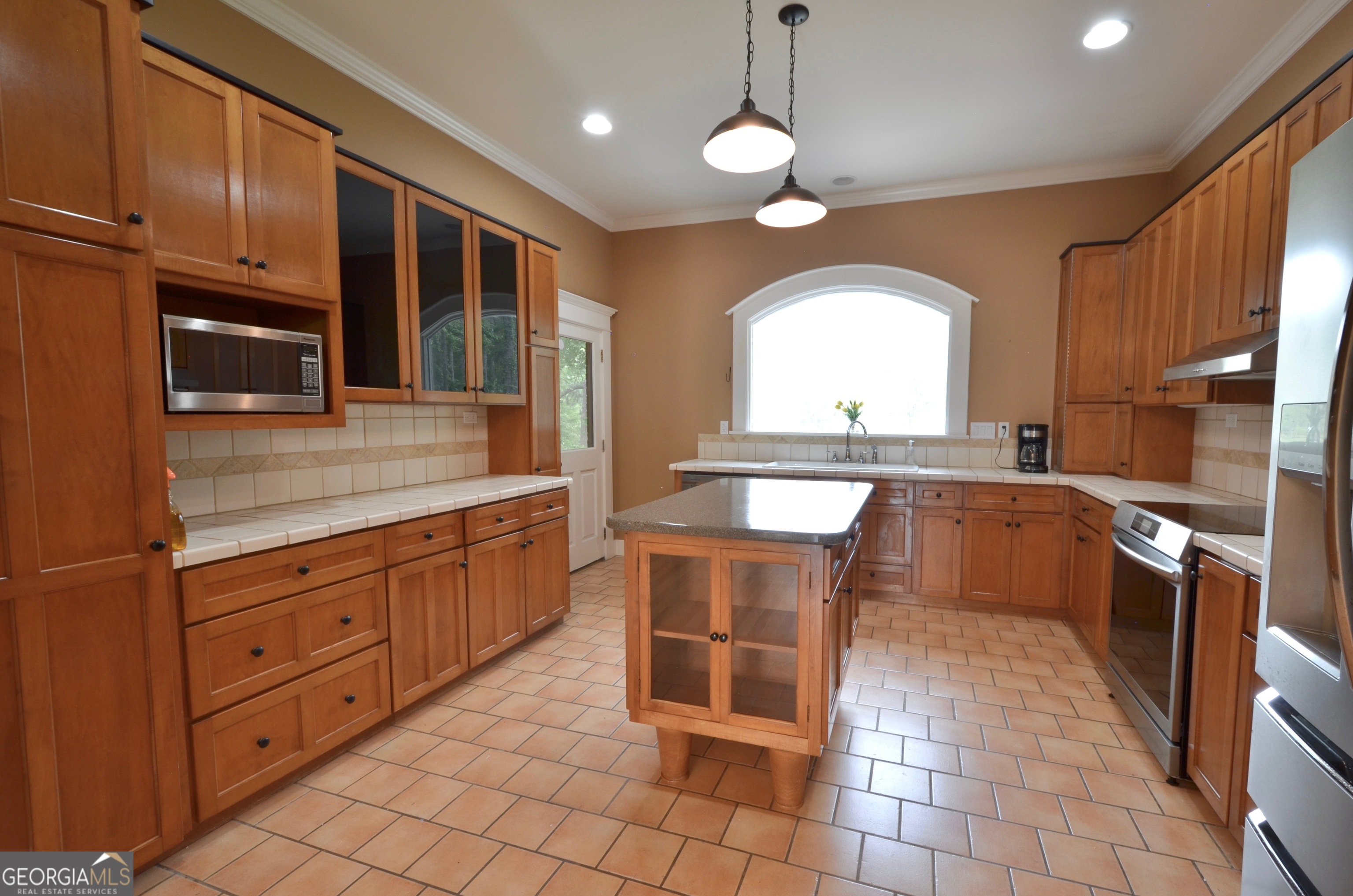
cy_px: 448
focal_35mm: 15
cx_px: 676
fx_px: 563
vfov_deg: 77.1
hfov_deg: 100.5
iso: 200
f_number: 9
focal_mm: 10
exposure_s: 1/5
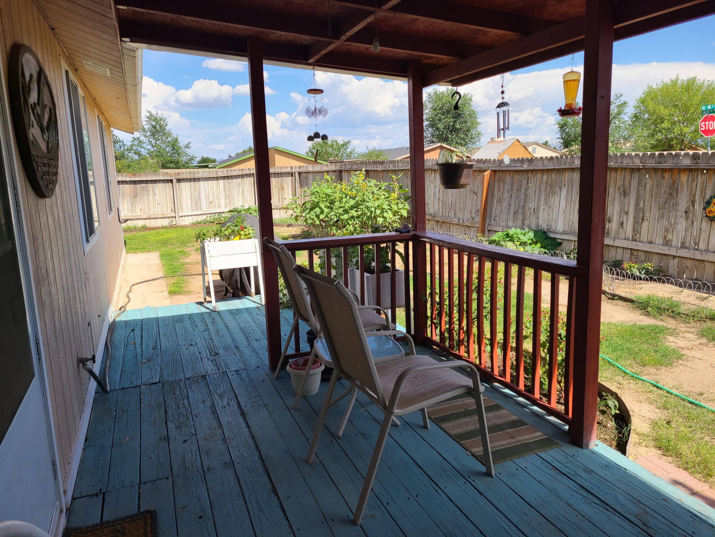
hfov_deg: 67.3
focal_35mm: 26
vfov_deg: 53.1
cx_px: 358
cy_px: 268
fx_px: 537
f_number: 1.8
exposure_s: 1/1372
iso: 40
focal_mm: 5.4
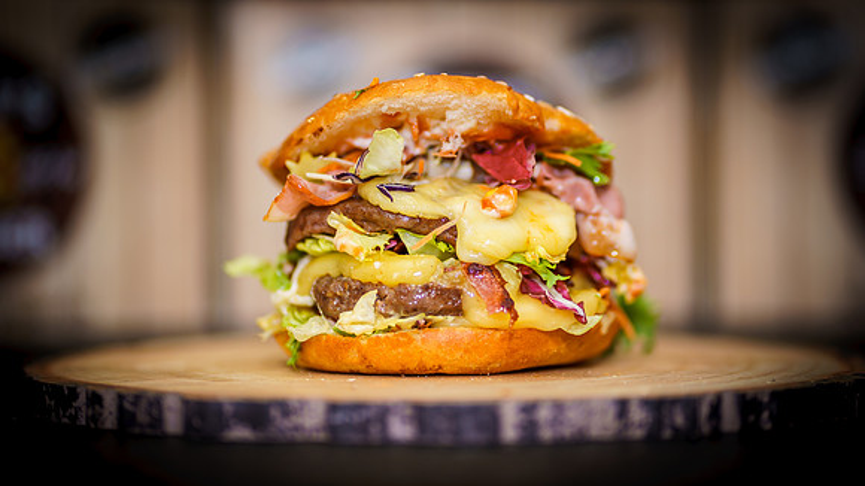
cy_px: 215
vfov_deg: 12.9
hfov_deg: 22.8
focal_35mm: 93
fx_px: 2143
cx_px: 426
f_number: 1.8
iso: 100
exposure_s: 1/80
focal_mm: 85
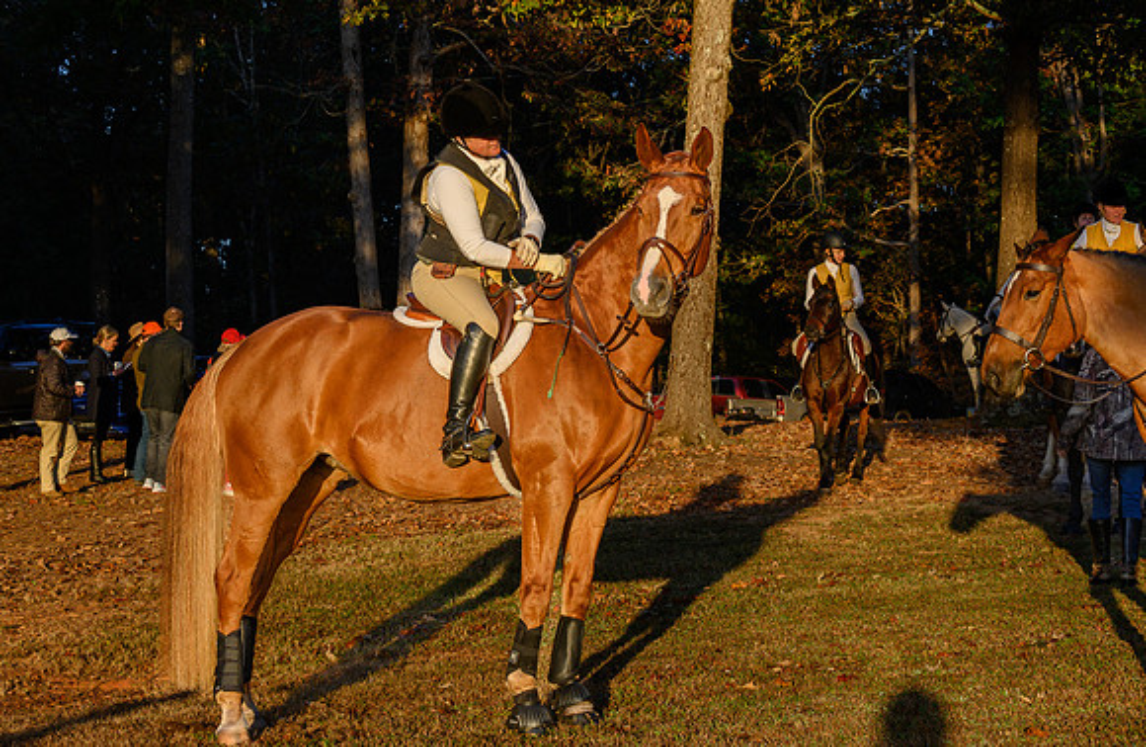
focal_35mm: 83
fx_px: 2636
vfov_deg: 16.1
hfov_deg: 24.5
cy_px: 325
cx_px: 536
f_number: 8
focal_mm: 50
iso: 200
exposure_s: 1/125
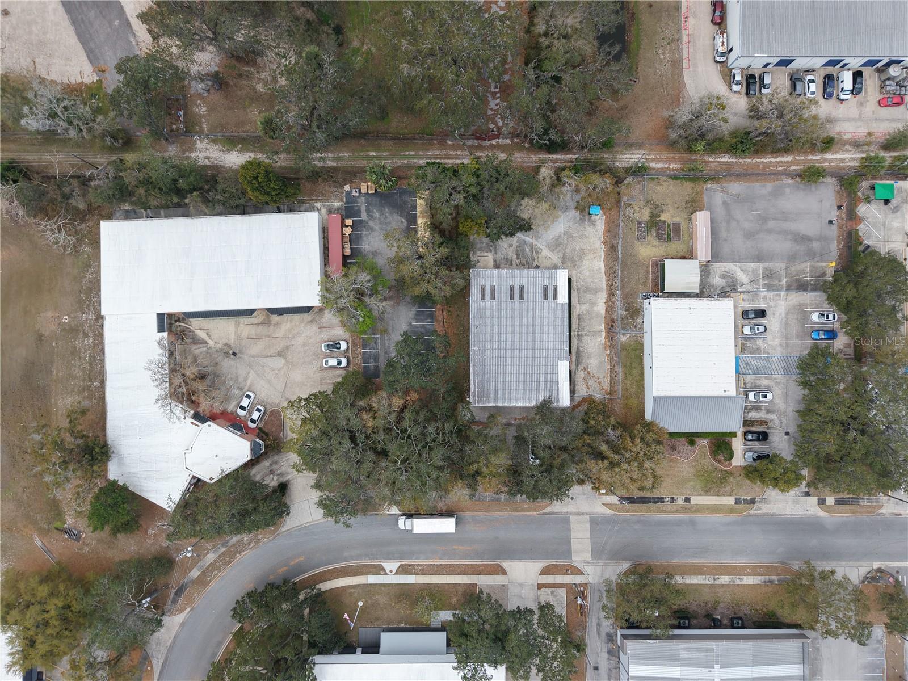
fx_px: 630
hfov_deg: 71.6
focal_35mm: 24
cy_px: 340
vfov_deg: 56.8
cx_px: 454
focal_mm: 8.67
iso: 100
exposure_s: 1/1000
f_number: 1.8
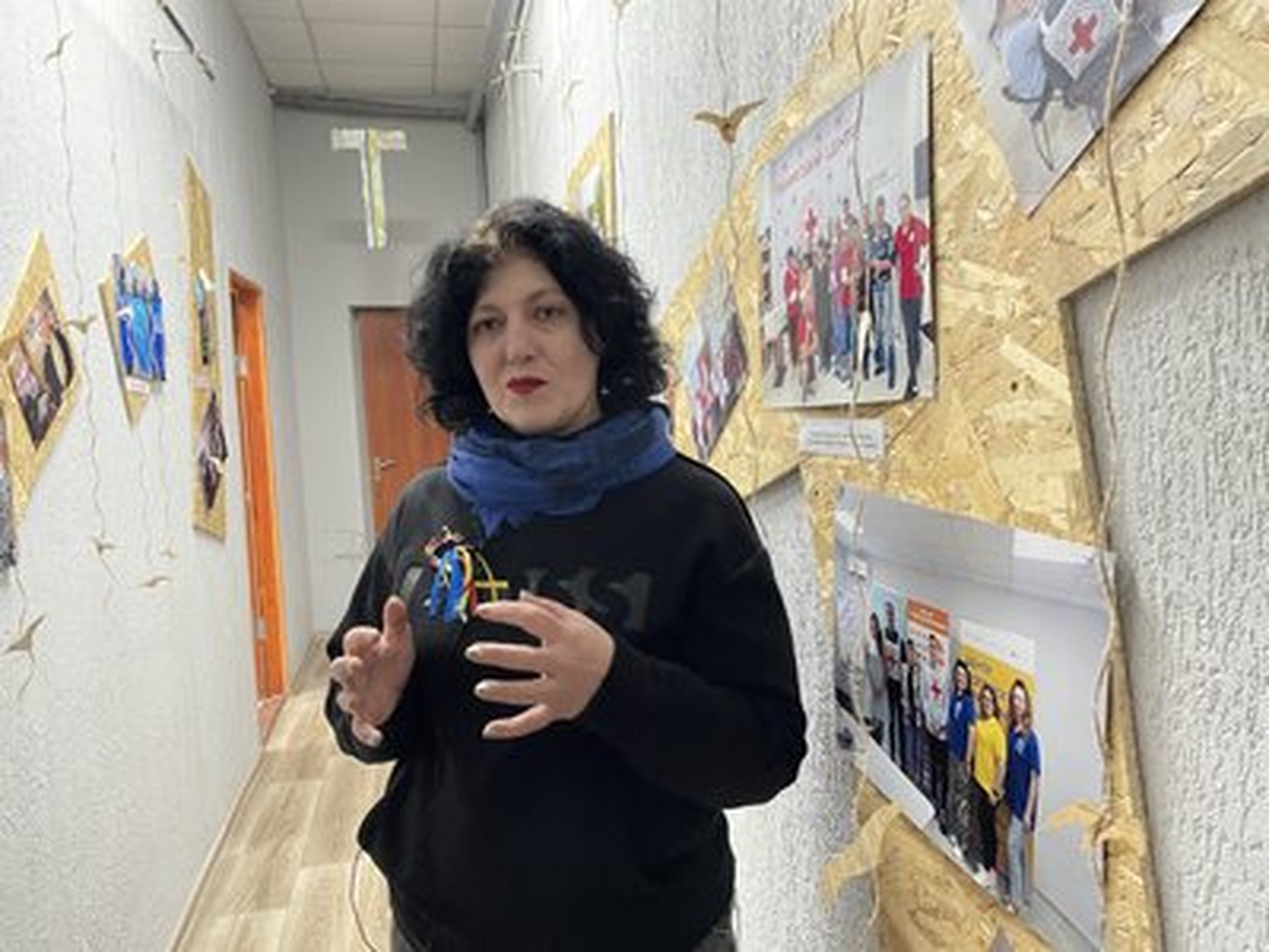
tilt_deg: -6.6
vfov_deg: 53.1
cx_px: 634
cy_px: 476
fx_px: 953
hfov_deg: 67.3
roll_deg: +1.8
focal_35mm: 26
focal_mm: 4.2
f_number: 1.6
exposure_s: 1/50
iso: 400
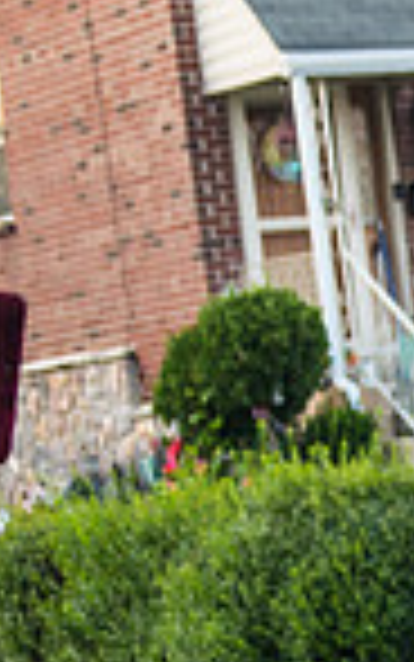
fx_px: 3769
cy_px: 534
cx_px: 936
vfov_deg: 10.0
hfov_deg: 6.1
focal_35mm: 209
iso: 640
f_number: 4.6
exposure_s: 1/125
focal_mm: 50
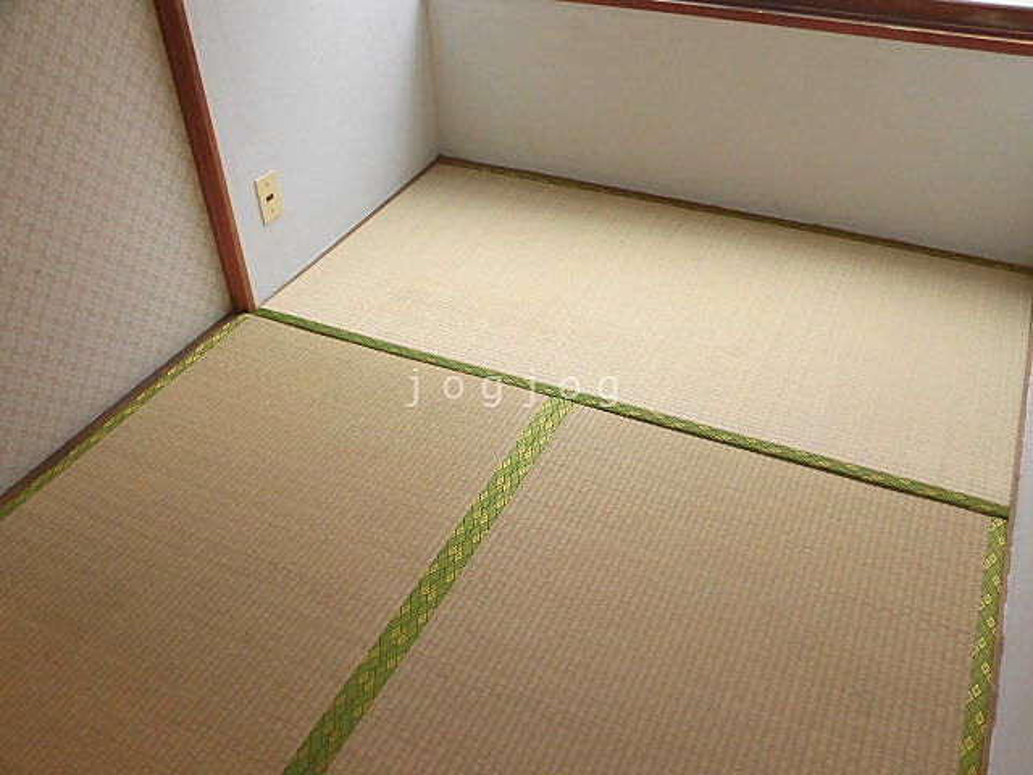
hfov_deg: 56.8
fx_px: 955
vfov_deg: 44.2
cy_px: 388
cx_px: 516
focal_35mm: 32
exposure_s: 1/80
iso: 160
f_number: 3.5
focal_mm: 5.81
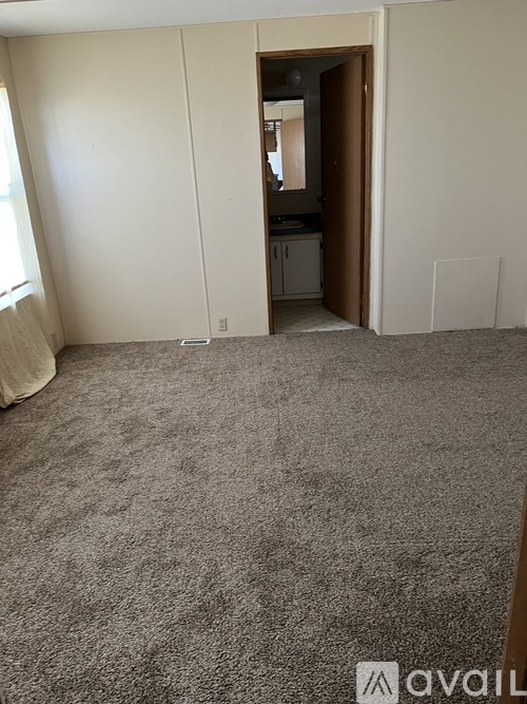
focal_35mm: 26
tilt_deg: -19.1
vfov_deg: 67.3
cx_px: 264
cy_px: 352
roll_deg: +3.4
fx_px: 528
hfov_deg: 53.0
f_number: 1.5
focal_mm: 5.7
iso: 250
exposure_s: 1/60
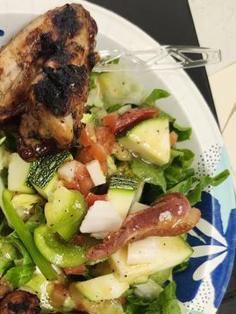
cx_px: 39
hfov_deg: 33.8
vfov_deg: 44.3
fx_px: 373
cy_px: 235
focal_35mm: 41
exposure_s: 1/120
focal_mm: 5.54
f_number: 1.8
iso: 320
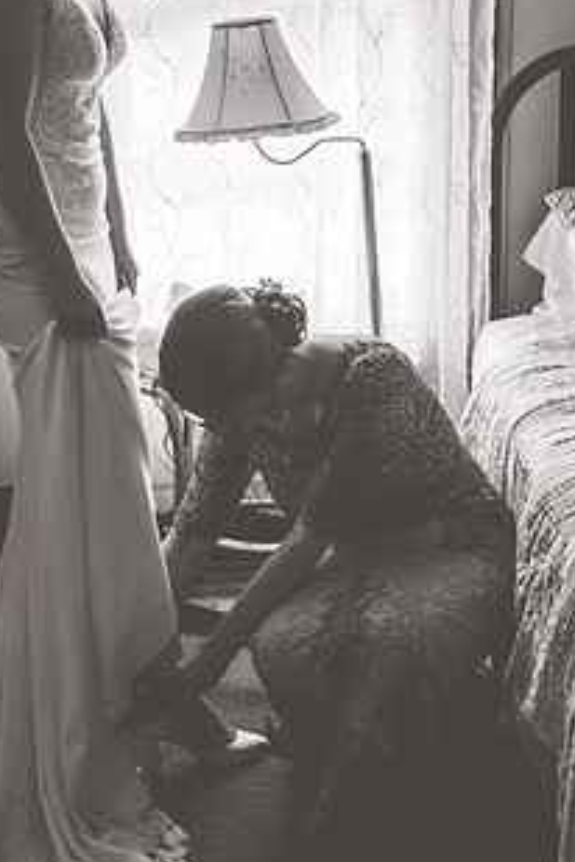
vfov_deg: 29.9
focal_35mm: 67
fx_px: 1605
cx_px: 332
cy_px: 301
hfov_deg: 20.3
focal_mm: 31
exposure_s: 1/25
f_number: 10
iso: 1250
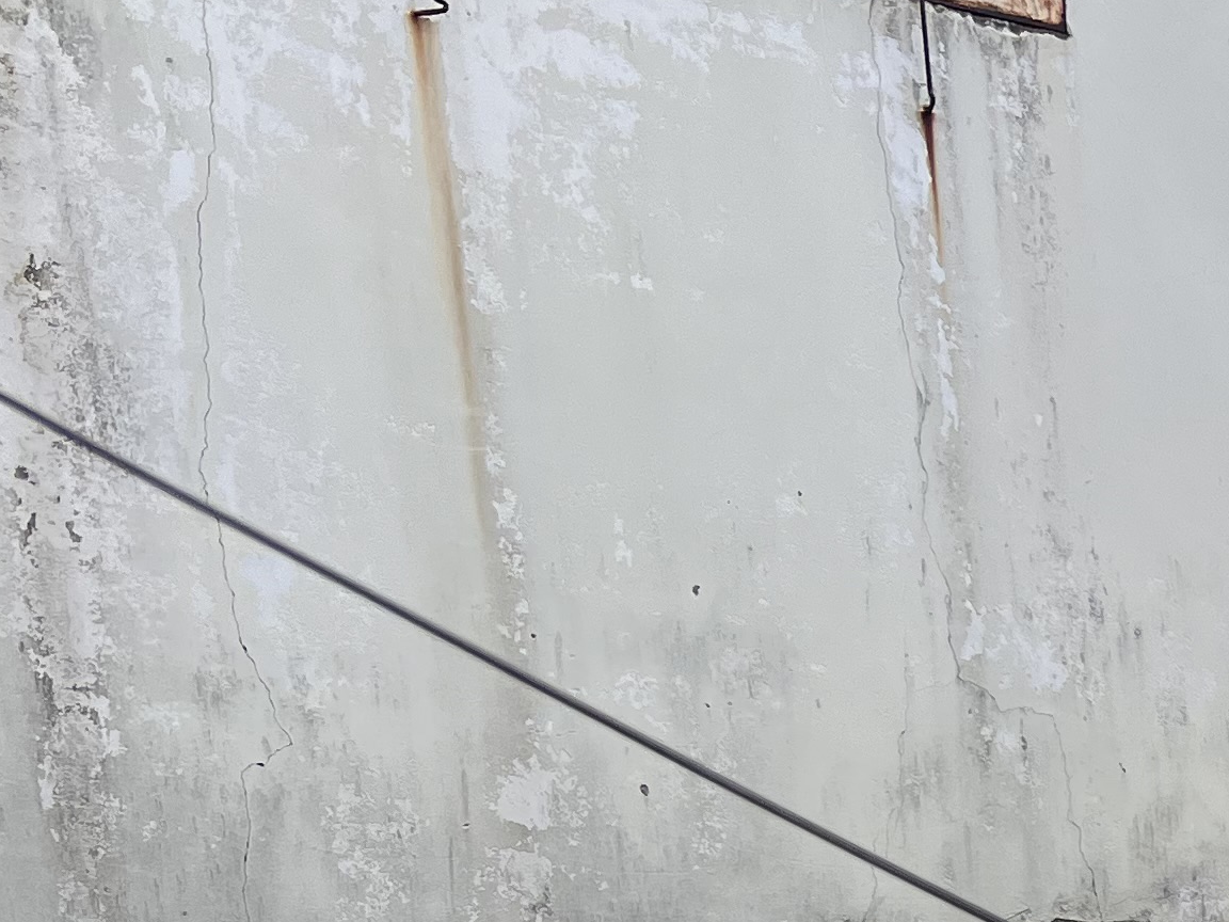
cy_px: 1210
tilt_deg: -7.0
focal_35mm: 91
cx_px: 2090
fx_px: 3231
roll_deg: +2.3
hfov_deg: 18.0
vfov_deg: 15.4
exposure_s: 1/3571
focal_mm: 5.7
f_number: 1.5
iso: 50
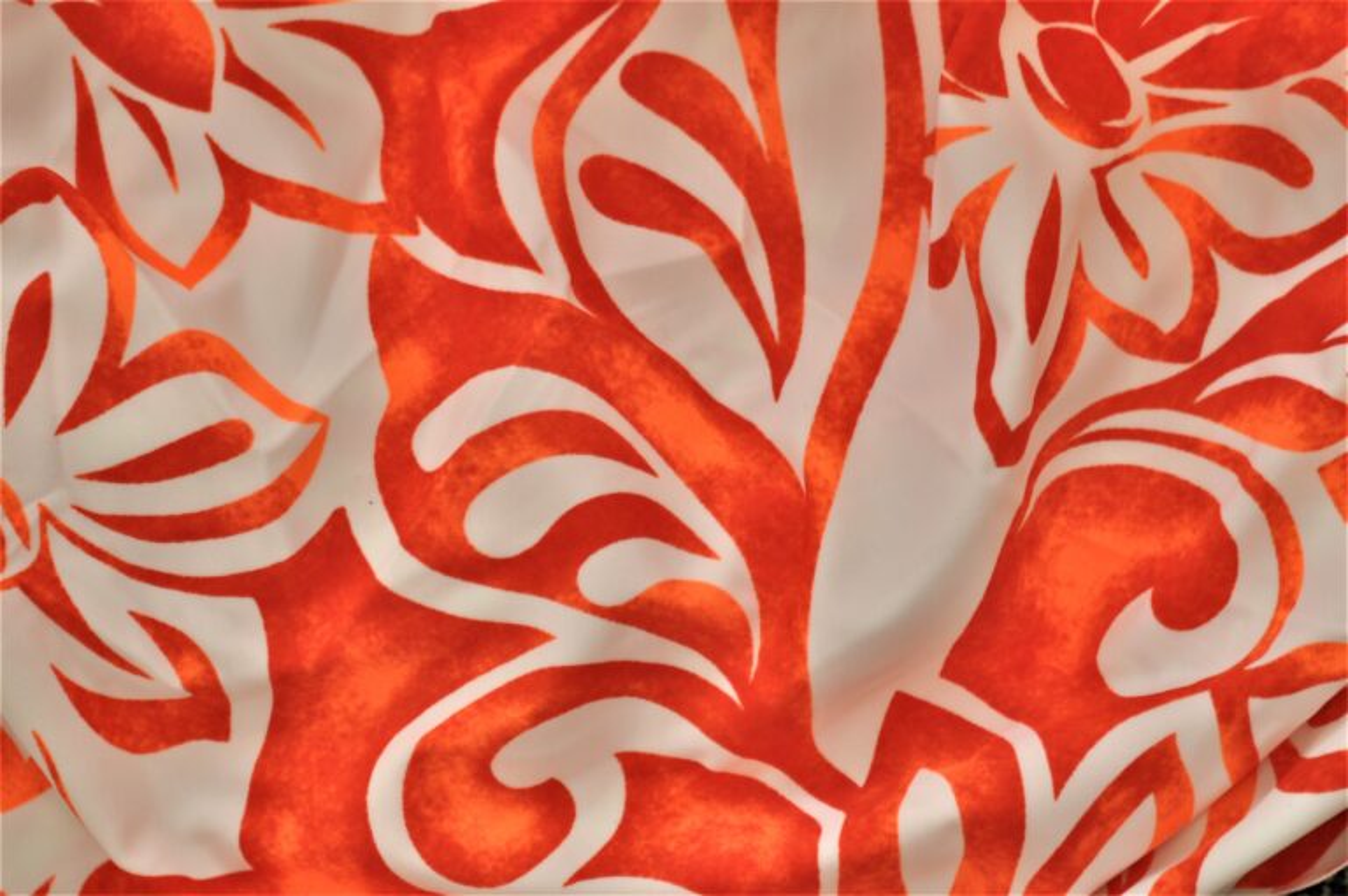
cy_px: 448
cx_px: 674
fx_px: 2805
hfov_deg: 27.0
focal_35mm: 75
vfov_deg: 18.1
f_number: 4
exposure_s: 1/5
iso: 200
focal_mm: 50
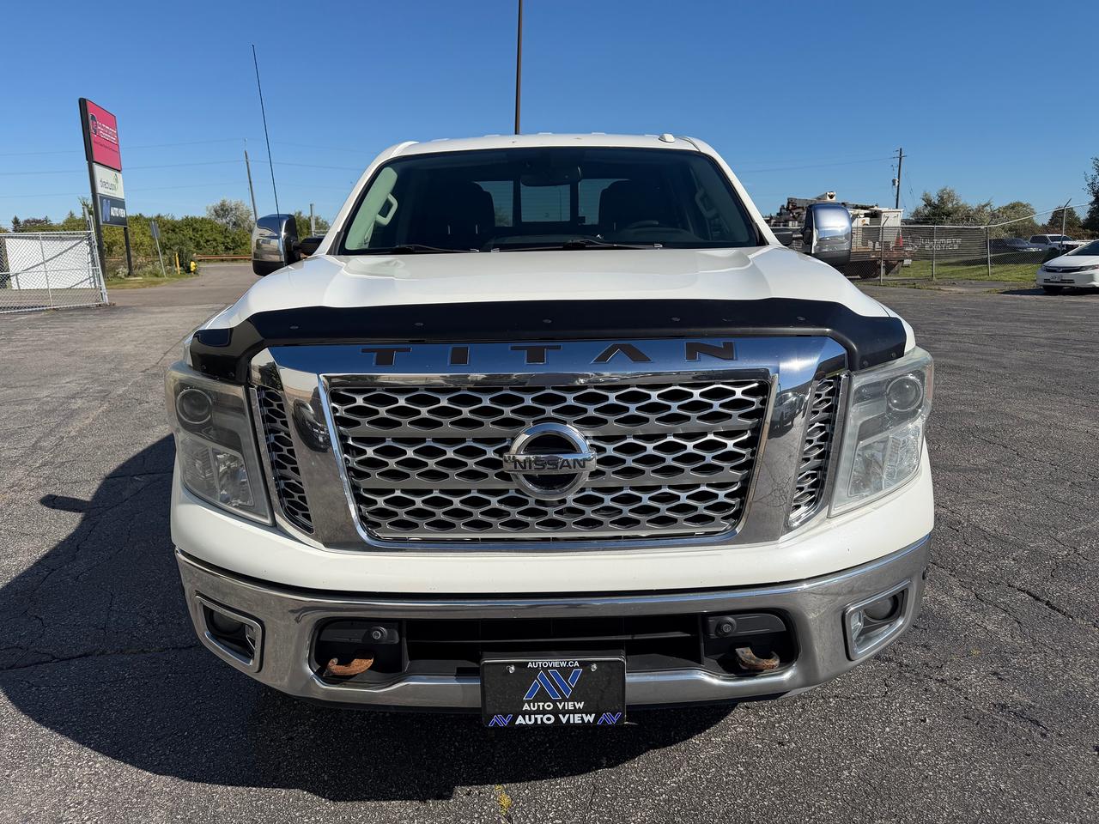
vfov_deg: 56.8
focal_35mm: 24
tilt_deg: -11.7
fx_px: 762
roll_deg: +0.4
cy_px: 412
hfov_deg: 71.6
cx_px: 550
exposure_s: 1/6173
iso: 80
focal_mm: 6.76
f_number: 1.78
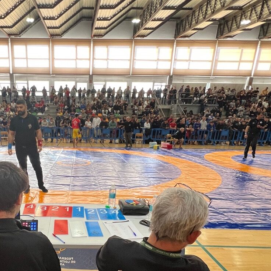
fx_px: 221
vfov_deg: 60.4
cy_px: 194
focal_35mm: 25
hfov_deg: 60.1
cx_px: 73
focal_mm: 1.57
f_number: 1.8
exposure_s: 1/100
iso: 100
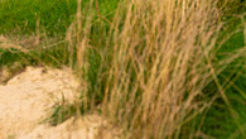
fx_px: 1070
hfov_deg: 13.1
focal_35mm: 164
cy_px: -104
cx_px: 142
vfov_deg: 7.2
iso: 500
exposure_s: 1/1000
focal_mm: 68
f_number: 7.1
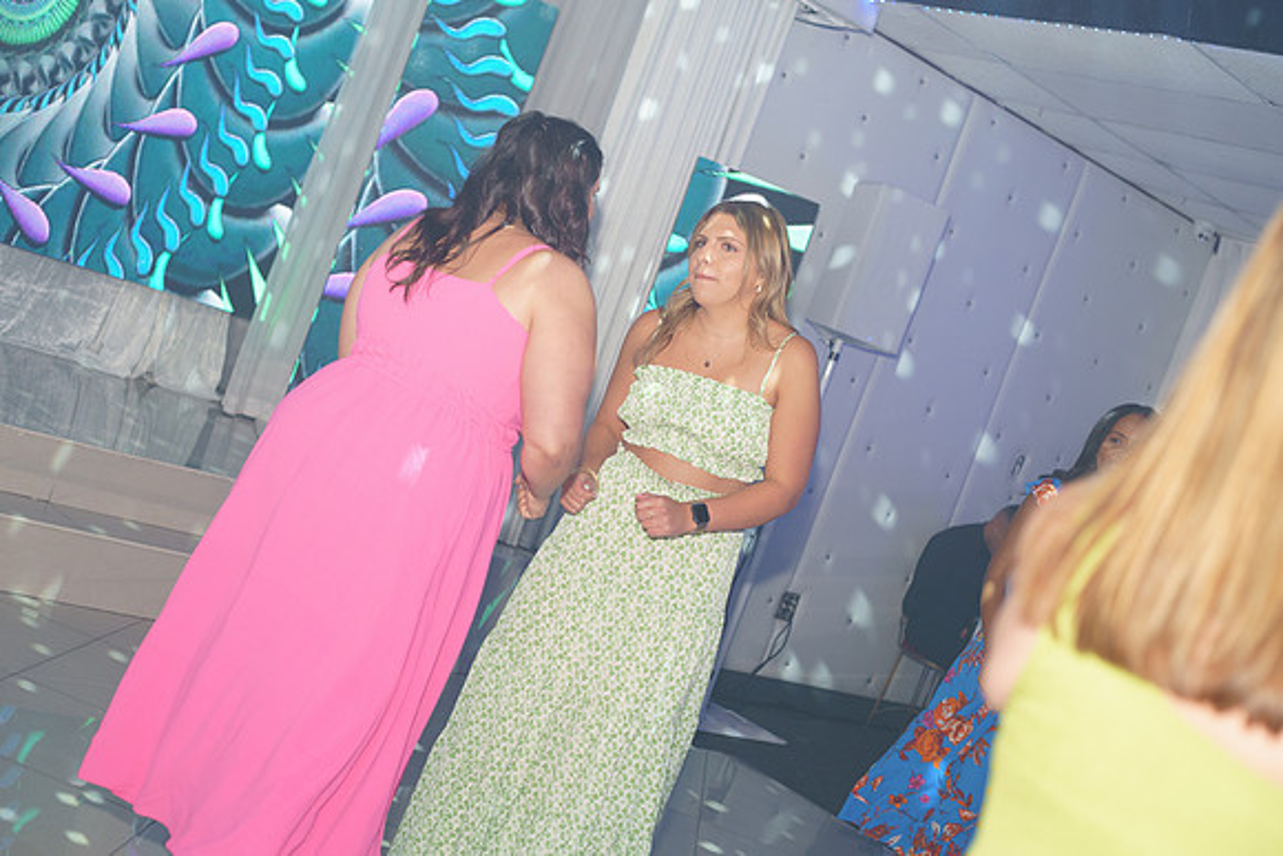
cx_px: 642
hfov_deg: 39.6
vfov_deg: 27.0
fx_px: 1782
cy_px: 428
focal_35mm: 50
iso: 1250
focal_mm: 50
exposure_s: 1/100
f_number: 3.5
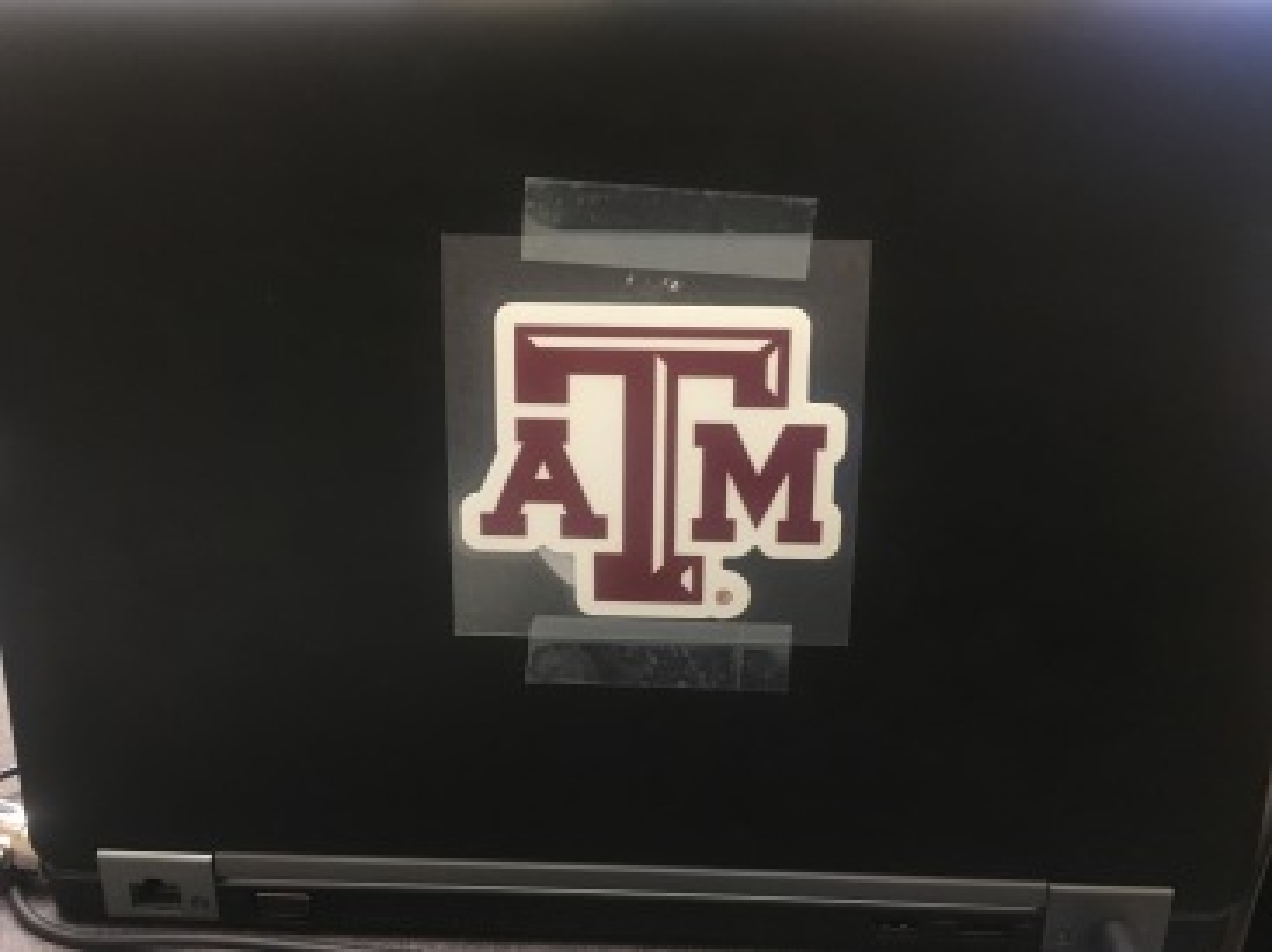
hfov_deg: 61.7
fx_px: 1065
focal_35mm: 29
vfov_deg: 48.2
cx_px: 636
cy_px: 476
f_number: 2.2
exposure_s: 1/15
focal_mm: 4.15
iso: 250
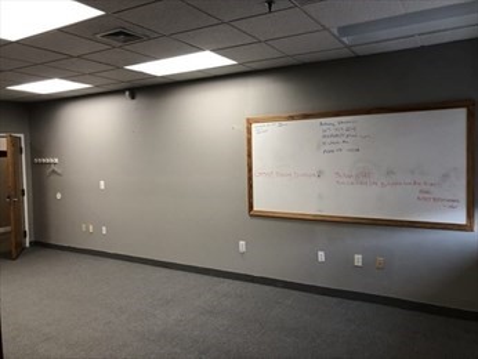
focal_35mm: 28
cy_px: 180
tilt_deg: -3.5
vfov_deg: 49.8
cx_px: 239
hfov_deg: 63.4
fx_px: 387
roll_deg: +0.6
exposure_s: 1/30
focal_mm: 3.99
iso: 40
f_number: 1.8
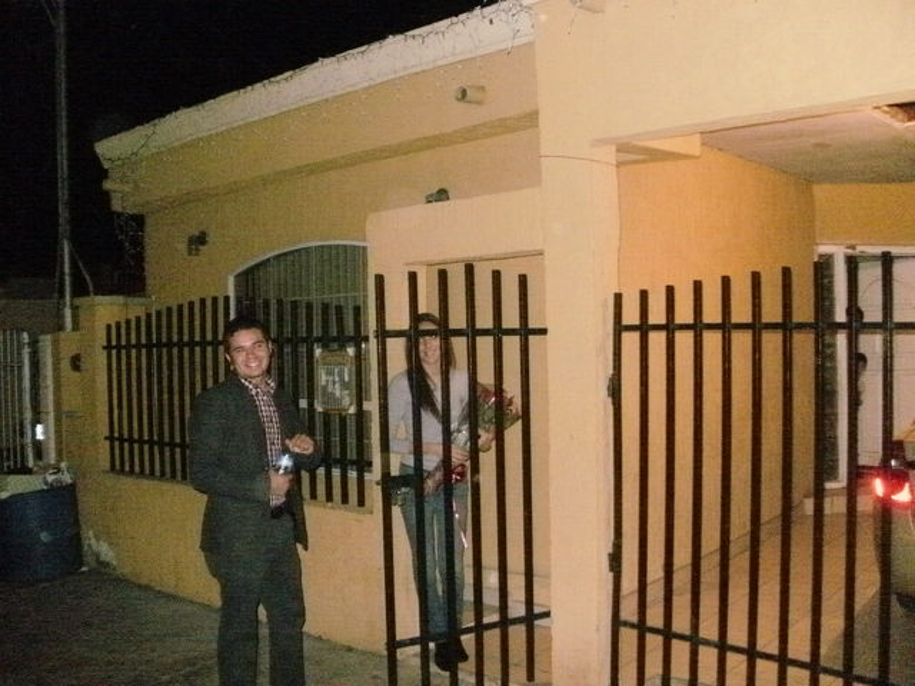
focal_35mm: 36
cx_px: 458
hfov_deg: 51.4
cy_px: 343
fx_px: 952
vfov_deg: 39.7
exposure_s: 1/30
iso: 640
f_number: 3.5
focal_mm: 6.3
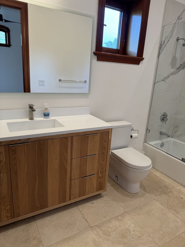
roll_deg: -4.0
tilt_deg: -15.7
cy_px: 124
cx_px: 92
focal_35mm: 24
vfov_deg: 71.6
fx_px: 171
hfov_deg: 56.8
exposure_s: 1/120
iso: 100
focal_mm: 6.76
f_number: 1.78
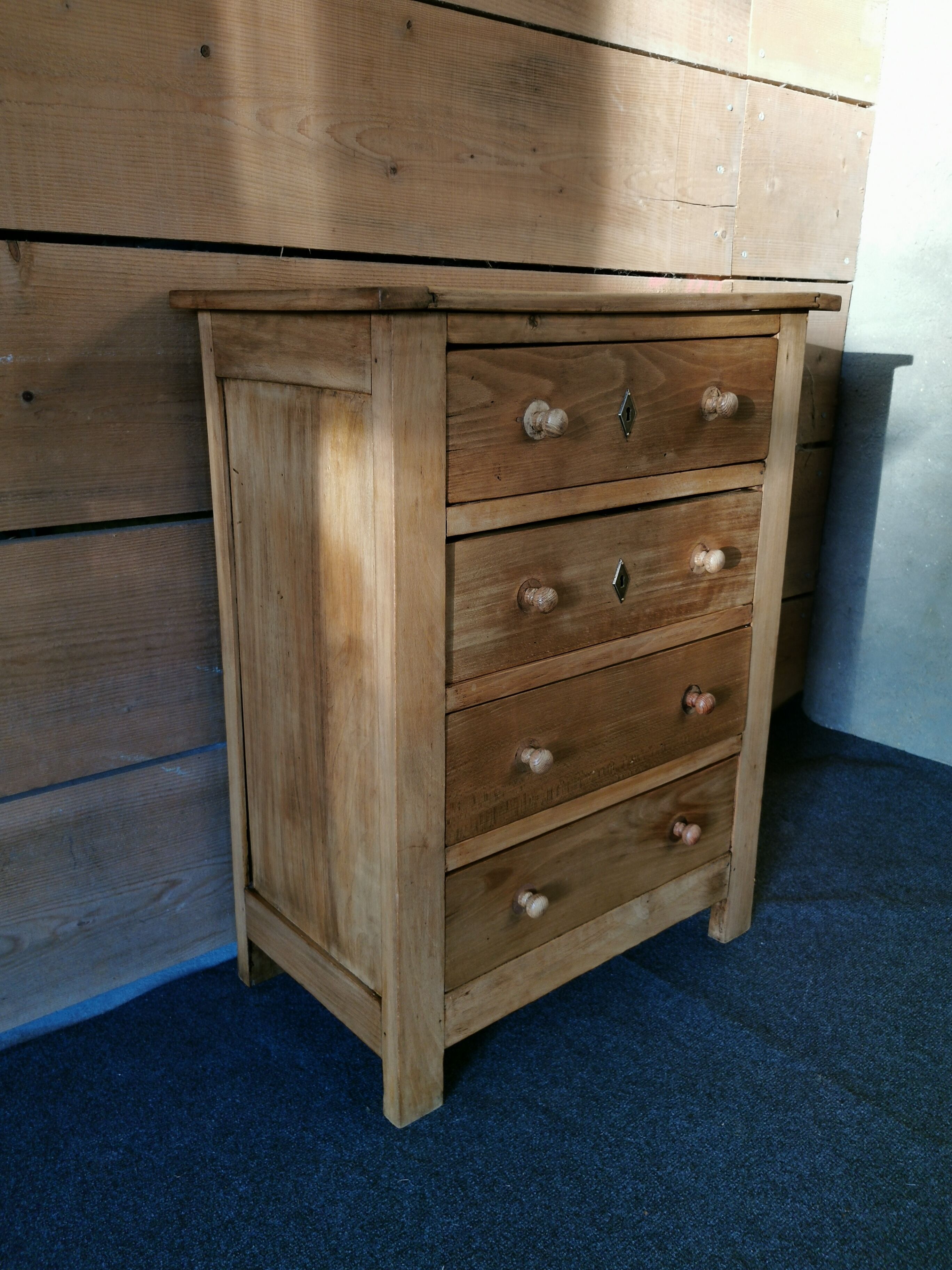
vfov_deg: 61.7
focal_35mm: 29
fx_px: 1063
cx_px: 476
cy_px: 635
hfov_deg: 48.2
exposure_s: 1/100
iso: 50
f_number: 1.8
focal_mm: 5.58
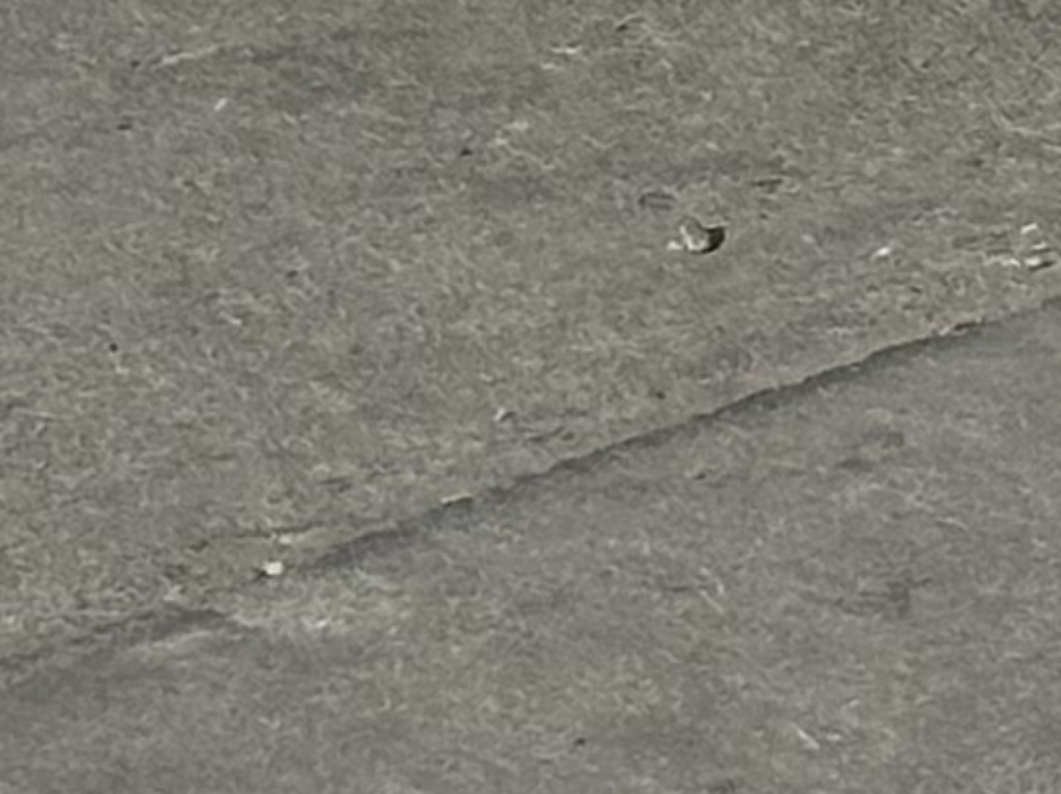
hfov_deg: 5.3
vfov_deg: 3.9
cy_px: -2082
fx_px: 10966
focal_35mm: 358
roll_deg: -0.9
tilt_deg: -9.2
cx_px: 2683
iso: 64
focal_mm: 6.86
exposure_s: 1/6623
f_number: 1.78
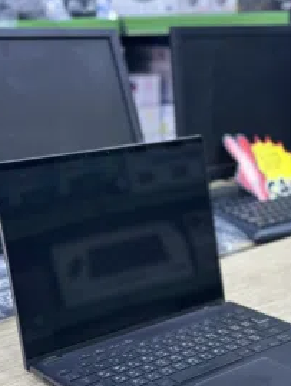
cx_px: 172
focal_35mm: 71
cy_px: 266
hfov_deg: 20.7
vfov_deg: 27.2
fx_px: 795
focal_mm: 6.86
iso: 100
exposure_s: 1/100
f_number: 1.78
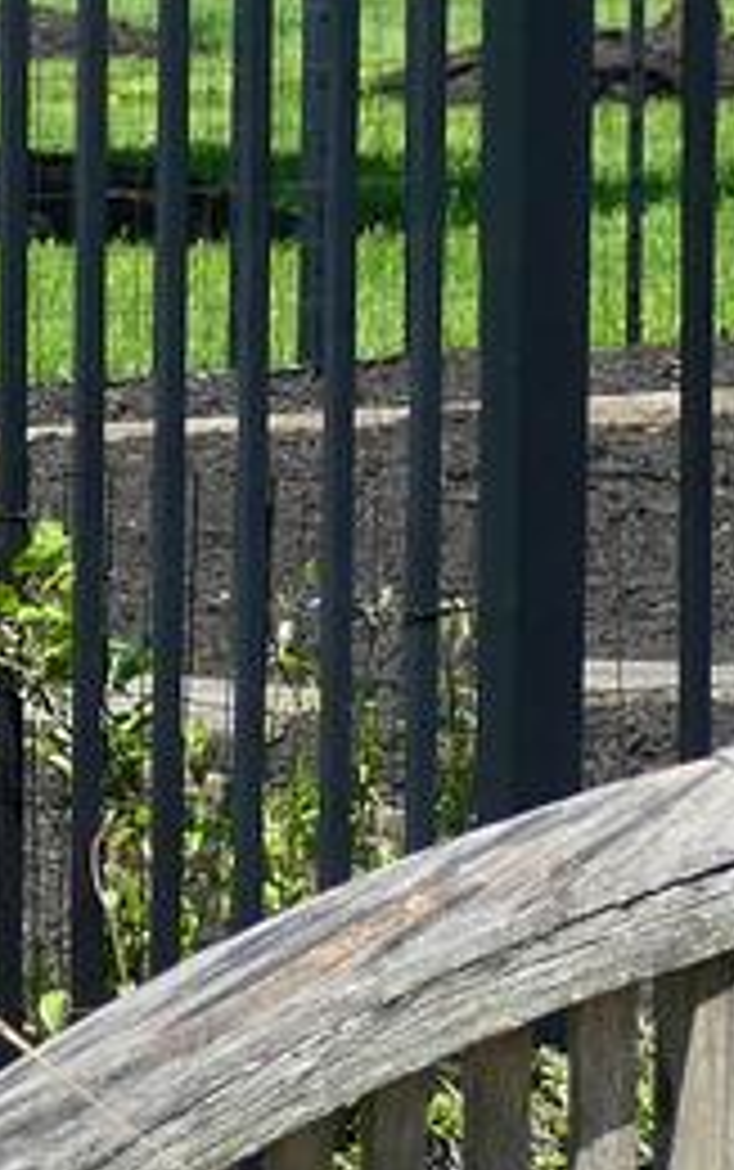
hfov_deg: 3.7
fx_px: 11273
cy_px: 1114
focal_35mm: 353
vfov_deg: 5.9
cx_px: 856
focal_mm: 16
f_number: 3.2
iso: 125
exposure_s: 1/1000
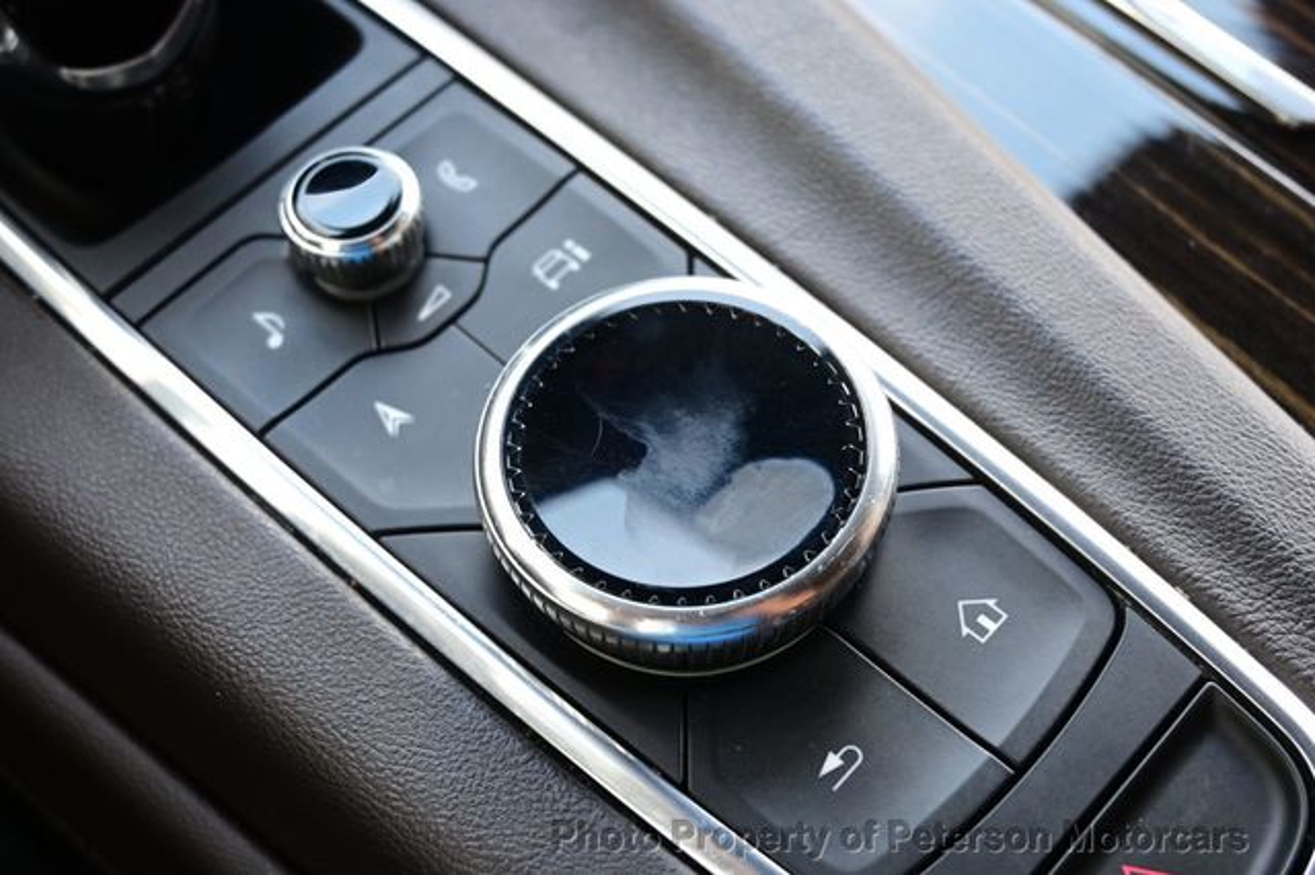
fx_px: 1643
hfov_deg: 43.6
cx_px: 658
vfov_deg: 29.8
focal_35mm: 45
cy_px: 438
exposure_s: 1/50
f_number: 4.8
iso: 450
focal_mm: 30
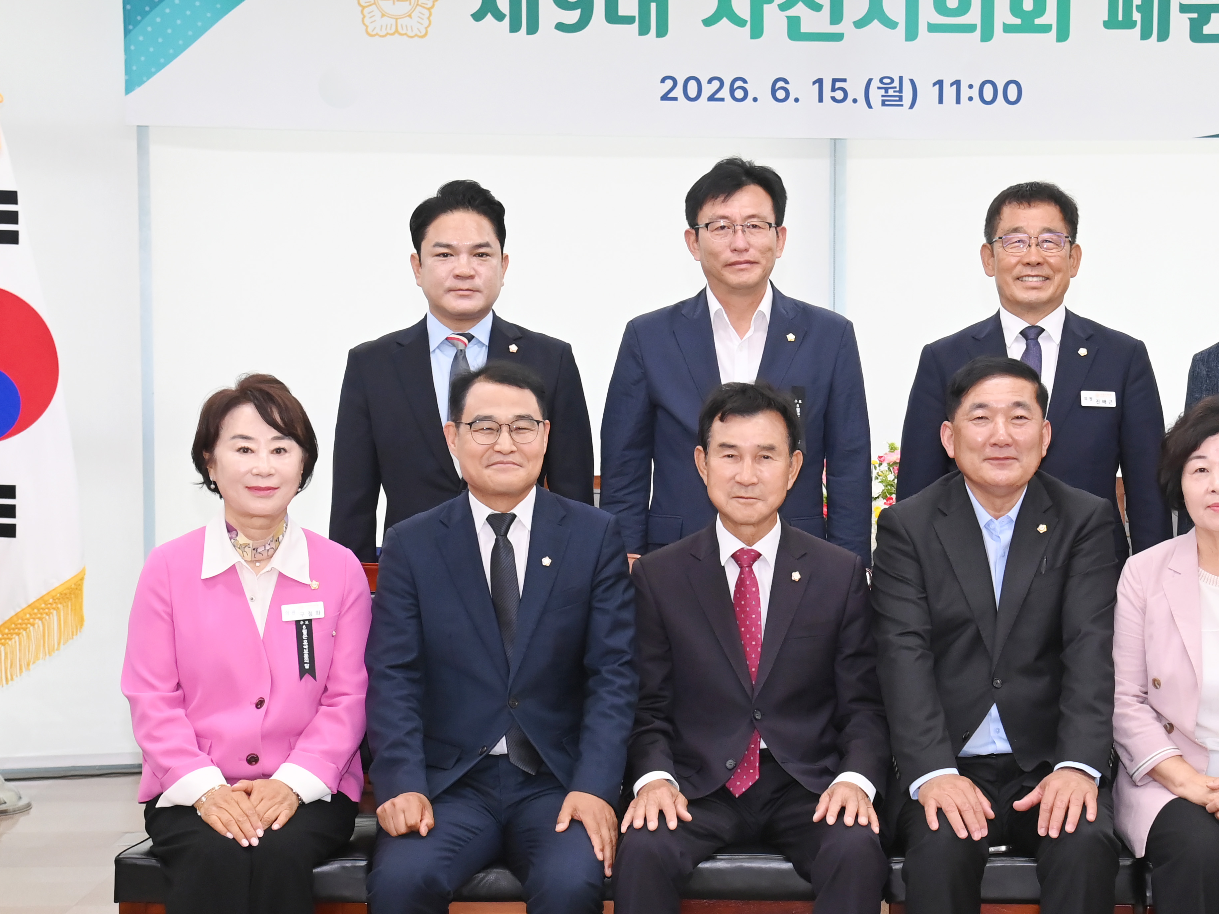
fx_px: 2465
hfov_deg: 27.5
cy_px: 561
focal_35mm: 70
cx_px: 891
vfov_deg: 21.0
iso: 3200
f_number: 6.3
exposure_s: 1/250
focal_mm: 48
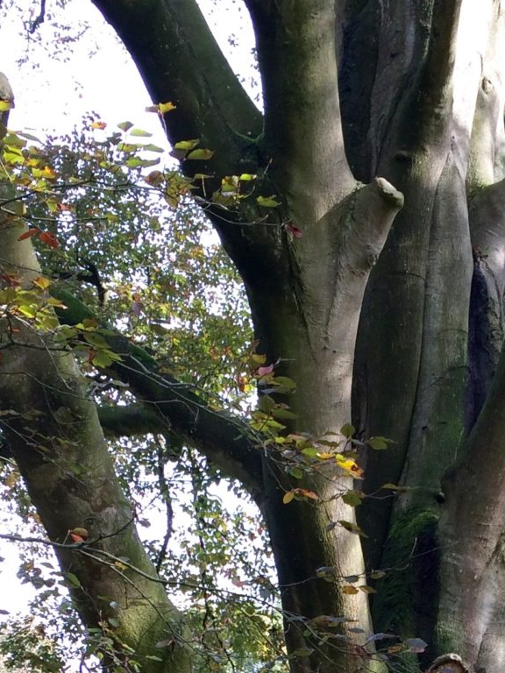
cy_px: 861
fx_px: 1556
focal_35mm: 80
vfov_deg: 22.1
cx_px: 401
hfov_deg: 18.3
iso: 32
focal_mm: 4.12
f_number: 2.2
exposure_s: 1/168
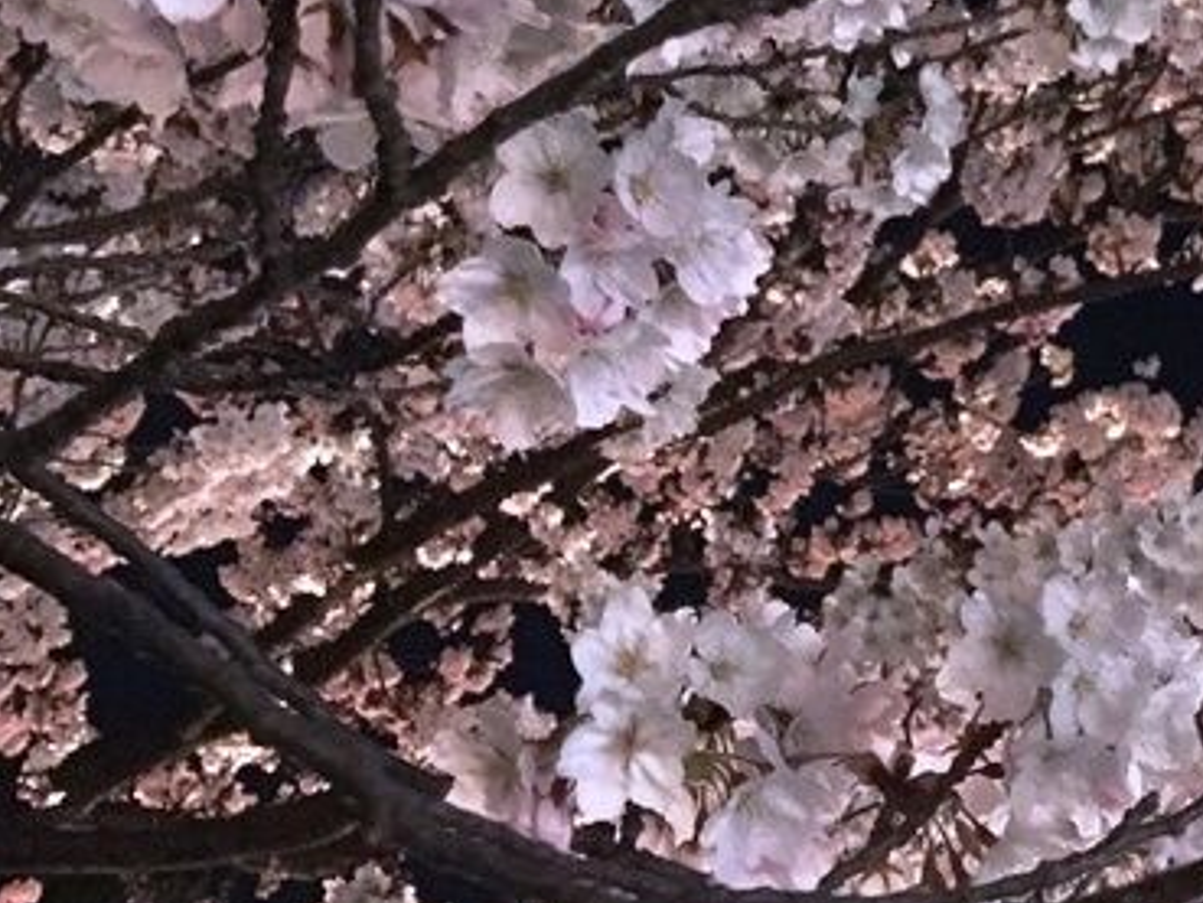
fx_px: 2225
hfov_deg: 29.8
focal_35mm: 64
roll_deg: +4.6
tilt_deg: +39.7
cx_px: 905
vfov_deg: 22.2
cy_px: 18
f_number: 2.2
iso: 320
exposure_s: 1/4
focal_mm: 4.15
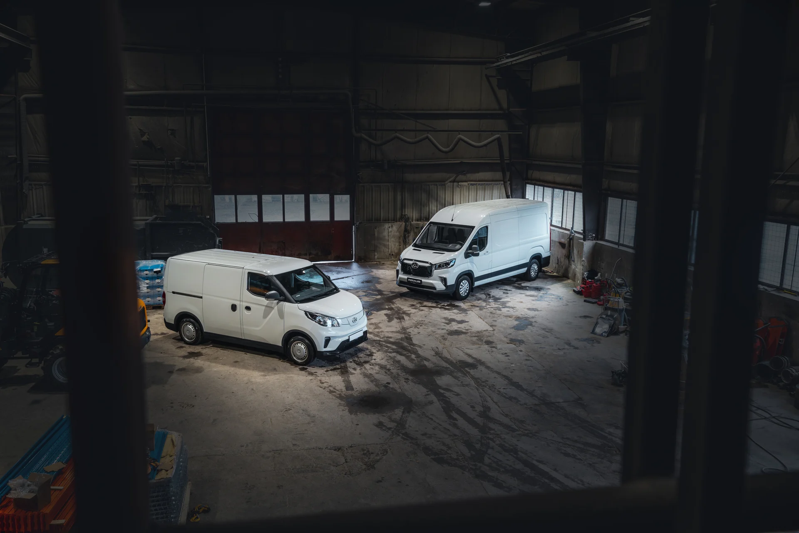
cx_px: 400
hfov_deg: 60.3
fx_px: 688
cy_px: 266
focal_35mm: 31
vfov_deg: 42.3
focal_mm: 31
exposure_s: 2
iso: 50
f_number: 9
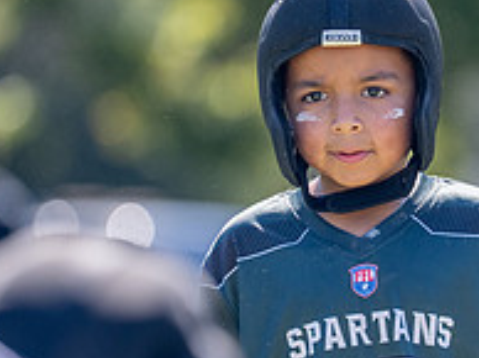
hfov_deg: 2.8
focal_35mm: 715
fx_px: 9882
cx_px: 375
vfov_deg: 2.1
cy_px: 225
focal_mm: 200
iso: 200
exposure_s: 1/2000
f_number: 2.8
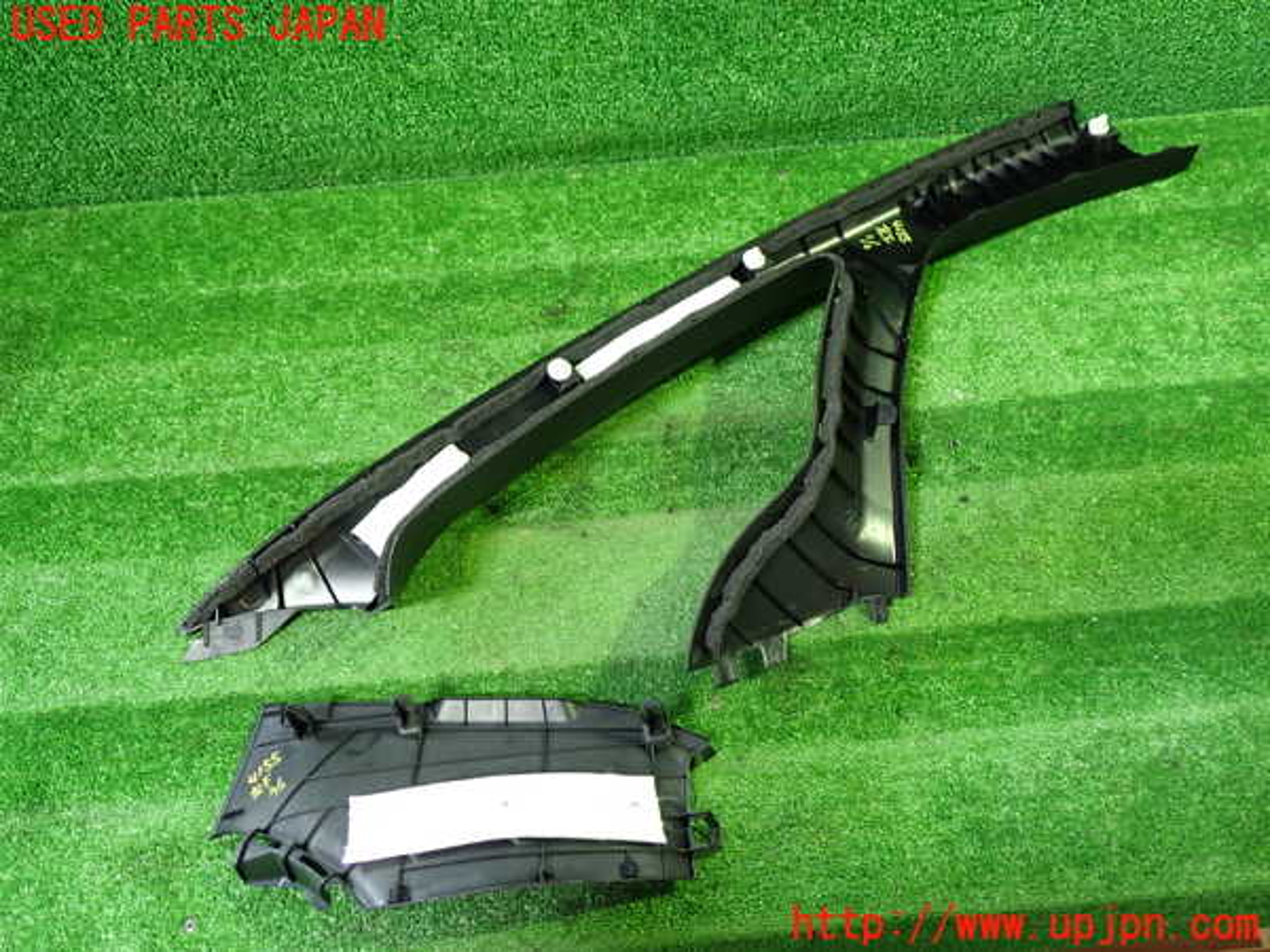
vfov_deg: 46.8
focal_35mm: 30
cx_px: 635
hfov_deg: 60.0
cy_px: 476
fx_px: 1101
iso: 500
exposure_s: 1/30
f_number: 2.3
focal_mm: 5.4
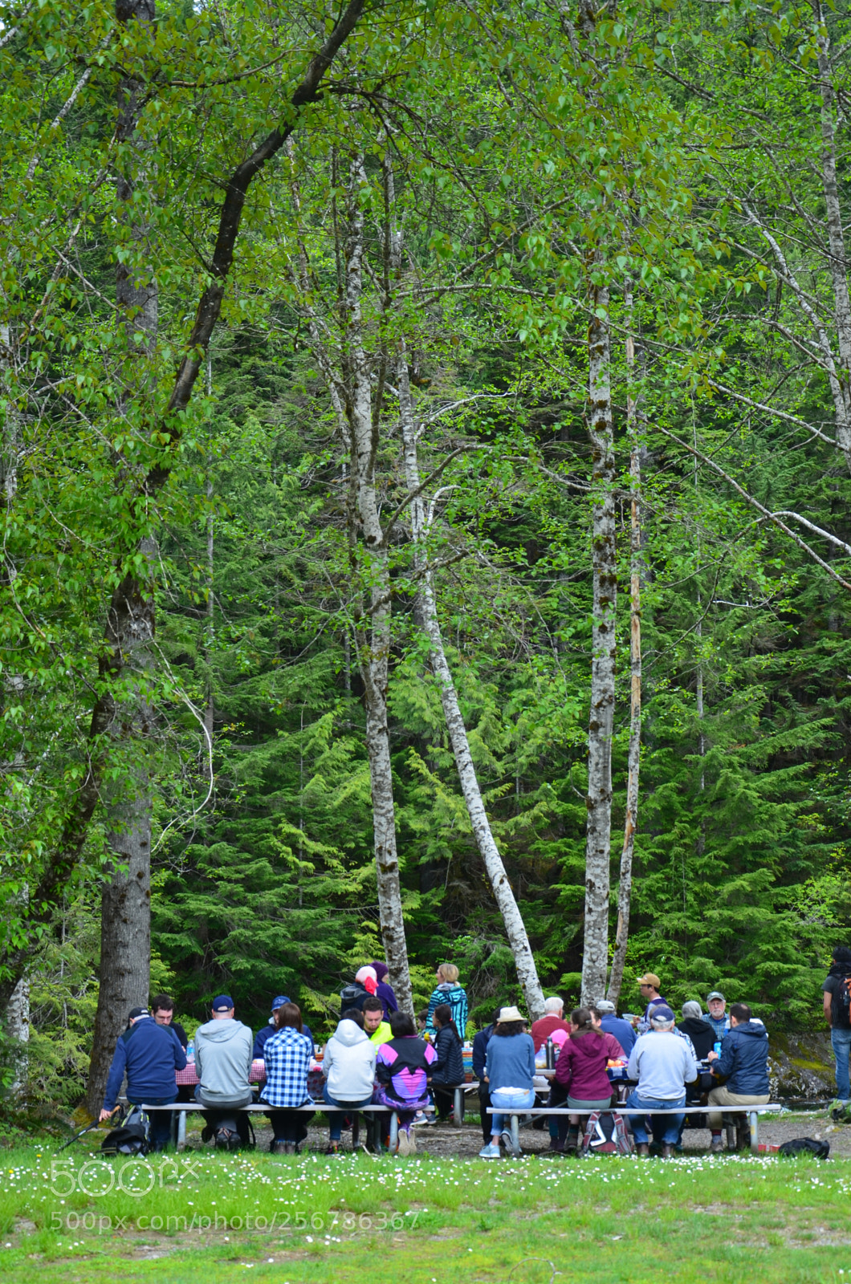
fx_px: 2404
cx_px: 426
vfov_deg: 29.9
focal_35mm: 68
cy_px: 642
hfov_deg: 20.1
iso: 200
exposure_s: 1/125
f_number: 5.6
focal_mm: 45
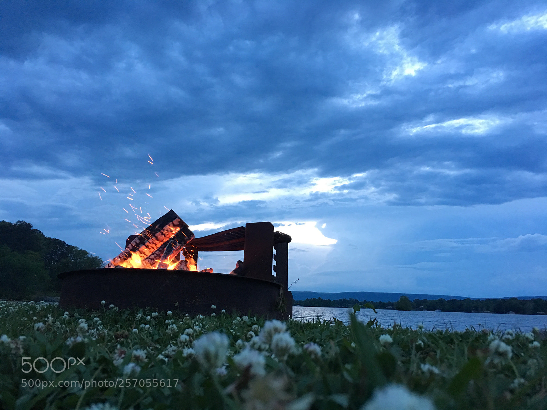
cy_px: 205
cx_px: 274
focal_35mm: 29
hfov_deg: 61.7
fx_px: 458
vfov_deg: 48.2
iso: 100
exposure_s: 1/15
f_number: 2.2
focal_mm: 4.15
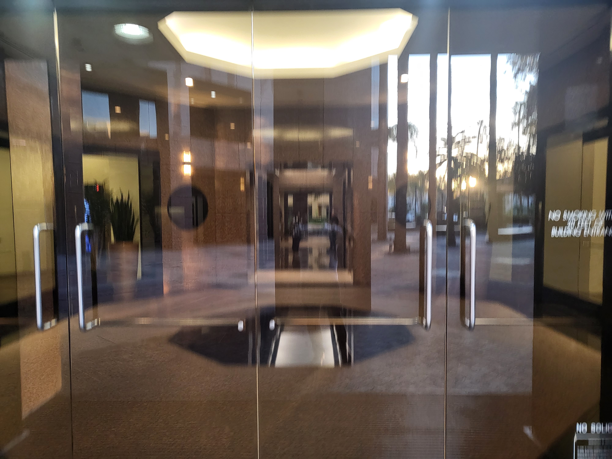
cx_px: 306
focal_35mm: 26
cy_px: 230
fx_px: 460
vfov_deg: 53.1
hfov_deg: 67.3
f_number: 1.8
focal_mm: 4.25
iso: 200
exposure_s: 1/40
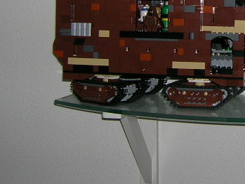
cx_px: 281
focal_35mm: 101
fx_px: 715
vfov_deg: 14.4
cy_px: -10
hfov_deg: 18.6
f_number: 2.9
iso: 50
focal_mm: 5.7
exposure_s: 1/60.1
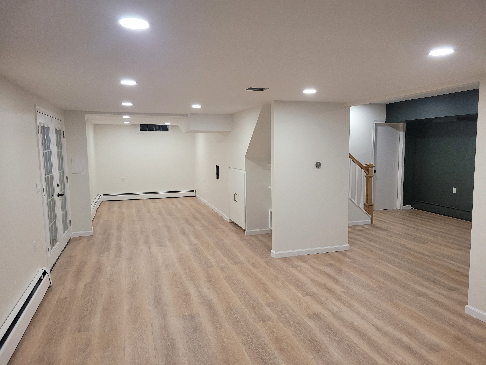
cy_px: 182
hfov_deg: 67.3
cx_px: 243
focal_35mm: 26
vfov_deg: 53.1
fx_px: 365
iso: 250
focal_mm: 5.4
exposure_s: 1/120
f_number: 1.8
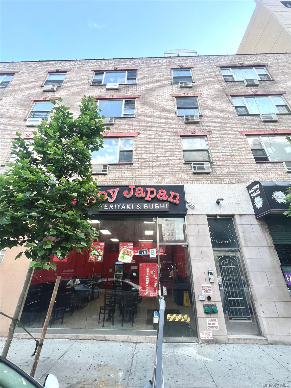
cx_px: 146
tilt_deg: +26.7
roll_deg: +0.0
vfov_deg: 106.2
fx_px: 146
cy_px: 194
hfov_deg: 89.9
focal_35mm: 13
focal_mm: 1.57
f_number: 1.8
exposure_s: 1/120
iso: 40
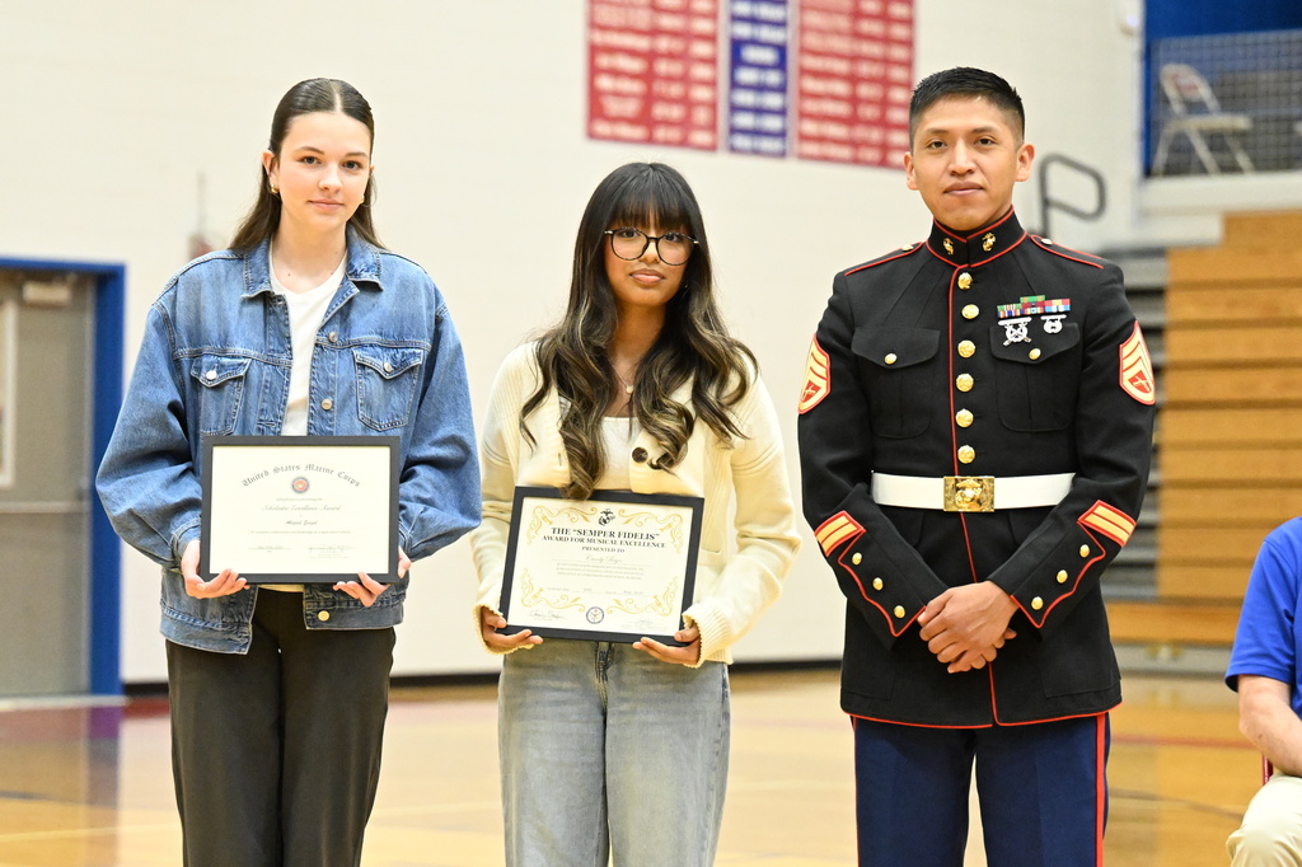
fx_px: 4555
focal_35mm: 126
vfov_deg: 10.9
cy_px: 434
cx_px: 651
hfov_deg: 16.3
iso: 8000
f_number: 2.8
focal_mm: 84
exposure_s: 1/1000
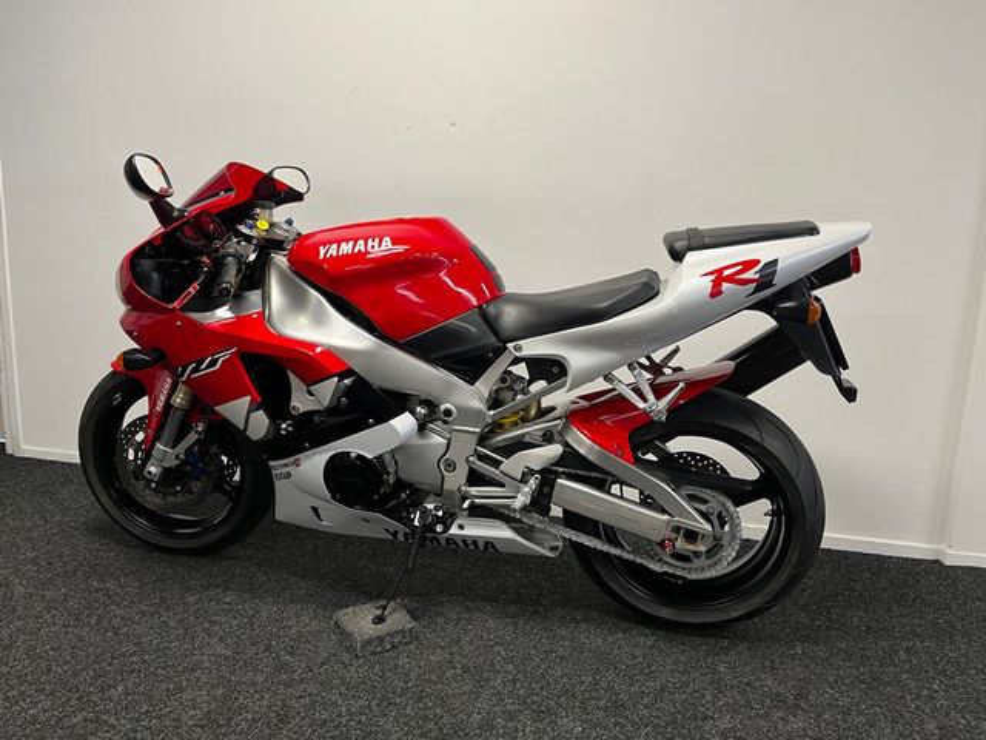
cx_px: 493
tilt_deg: -9.6
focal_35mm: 26
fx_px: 741
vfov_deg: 53.1
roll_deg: -3.9
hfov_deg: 67.3
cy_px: 370
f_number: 1.6
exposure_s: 1/50
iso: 80
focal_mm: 5.1
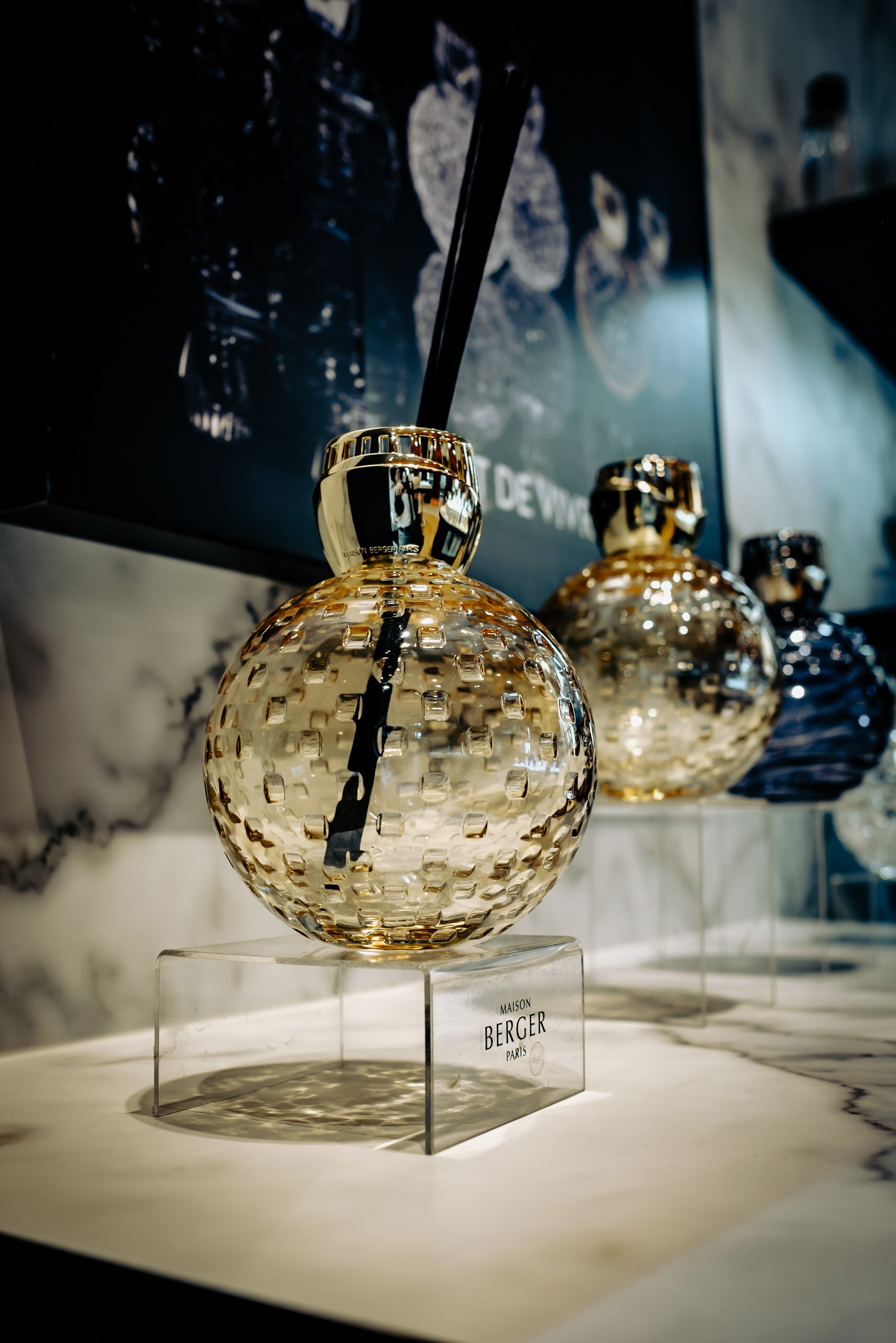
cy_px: 672
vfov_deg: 54.4
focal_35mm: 35
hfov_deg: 37.9
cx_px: 448
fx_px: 1306
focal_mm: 23
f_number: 4
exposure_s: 1/125
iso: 200
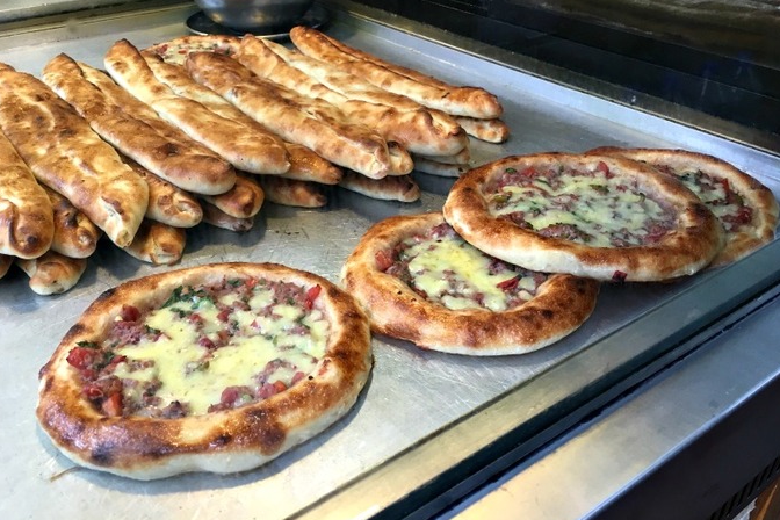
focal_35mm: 31
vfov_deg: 42.3
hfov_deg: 60.3
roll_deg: -0.1
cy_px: 254
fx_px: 672
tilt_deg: -31.6
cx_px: 396
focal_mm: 4.15
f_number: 2.2
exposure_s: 1/33
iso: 40
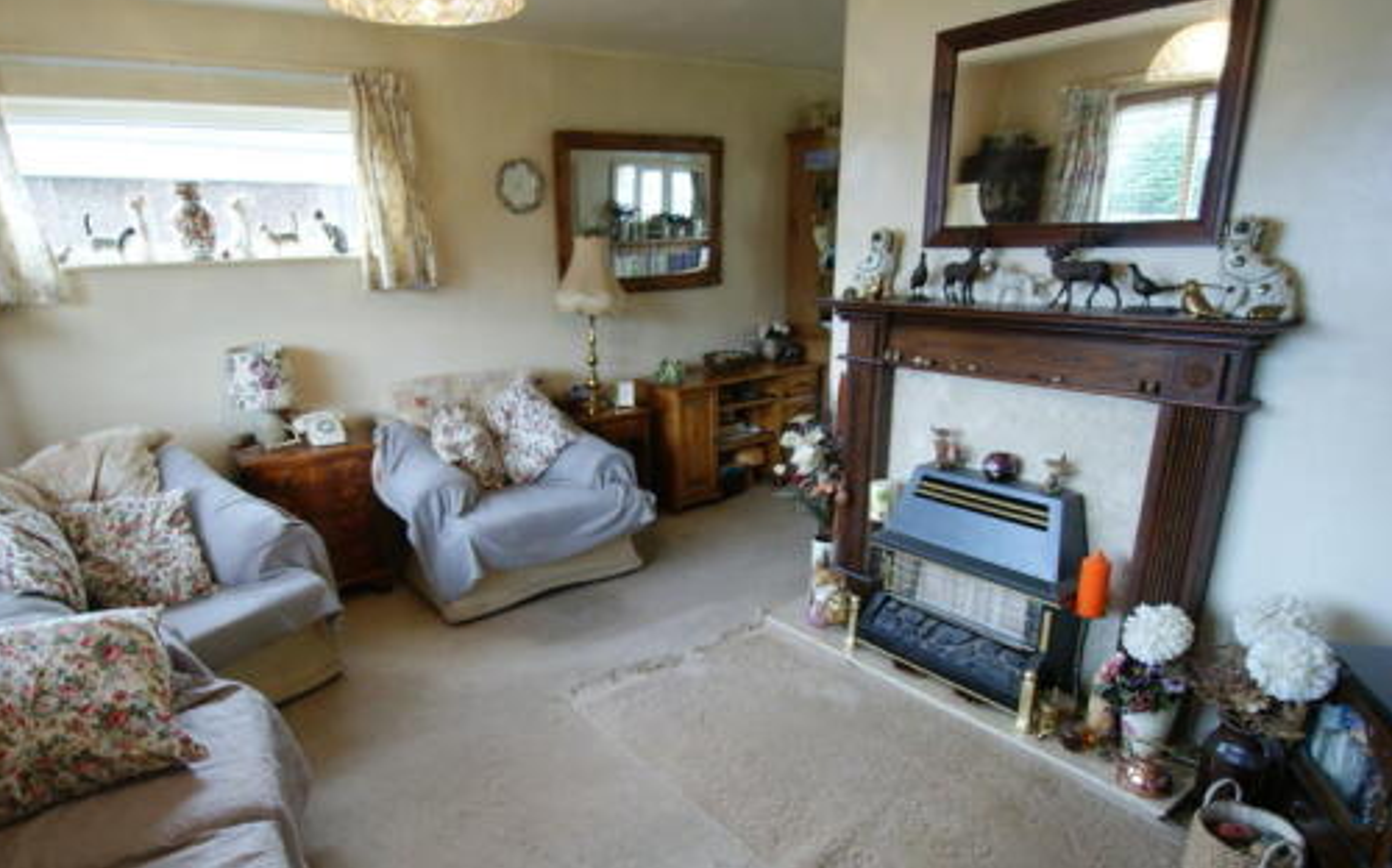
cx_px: 522
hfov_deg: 83.5
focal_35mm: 20
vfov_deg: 59.4
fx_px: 758
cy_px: 385
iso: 250
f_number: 3.5
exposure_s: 1/30
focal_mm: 10
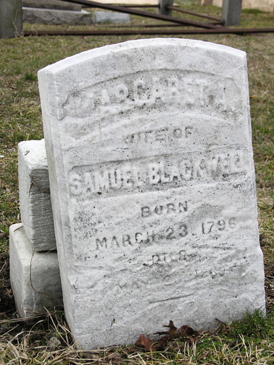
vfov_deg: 30.7
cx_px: 136
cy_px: 194
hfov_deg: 23.3
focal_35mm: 63
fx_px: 665
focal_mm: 15
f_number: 3.2
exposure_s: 1/214
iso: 50
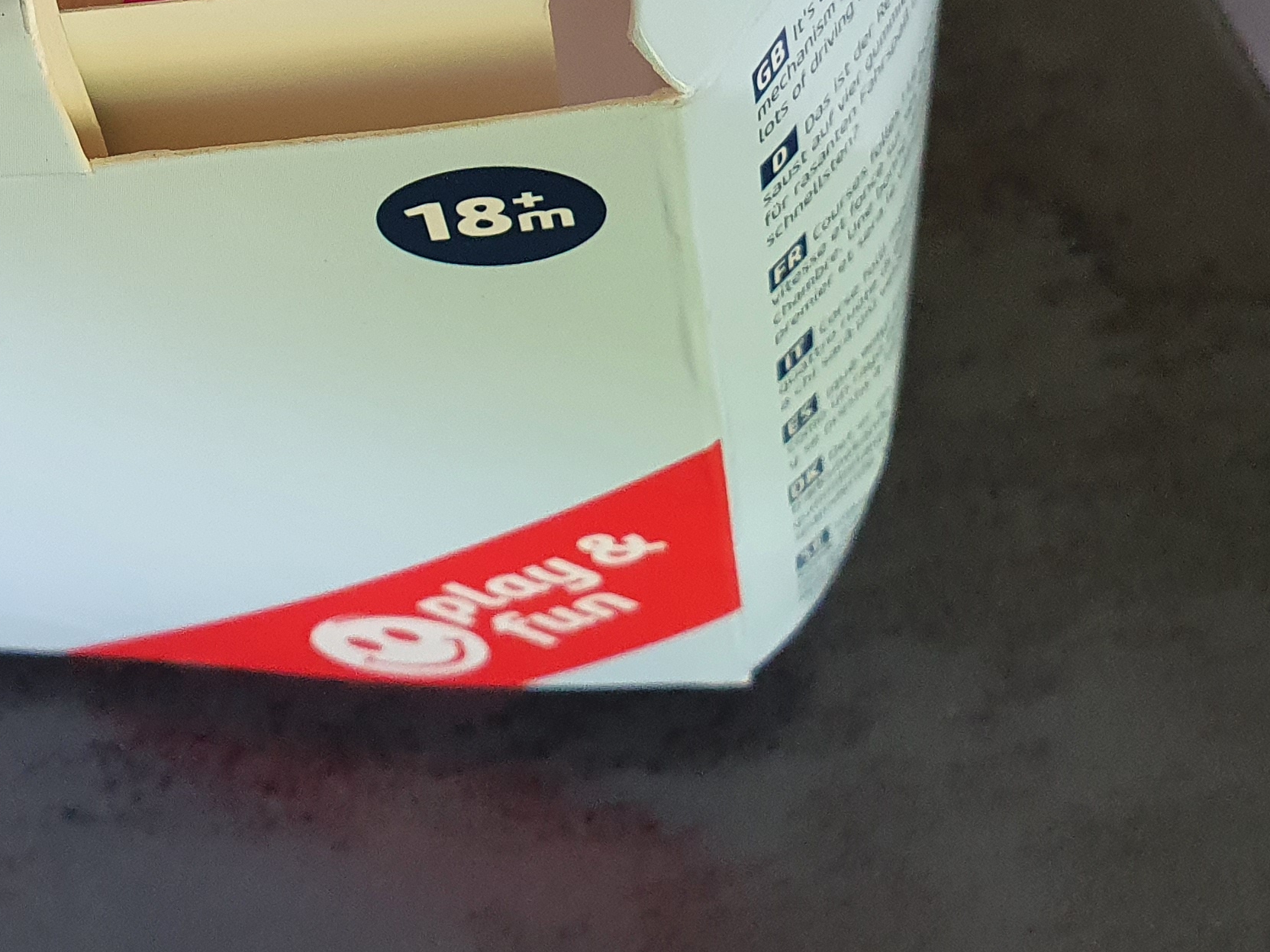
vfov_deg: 22.5
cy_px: 36
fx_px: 2311
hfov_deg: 28.9
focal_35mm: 63
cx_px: 25
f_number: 2.4
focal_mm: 4.32
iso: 250
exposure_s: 1/50
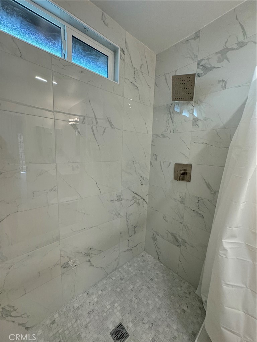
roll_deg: -1.7
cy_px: 171
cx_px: 128
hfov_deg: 85.7
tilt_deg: -9.9
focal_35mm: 14
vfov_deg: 102.1
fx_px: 139
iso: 200
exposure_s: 1/120
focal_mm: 2.22
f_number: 2.2
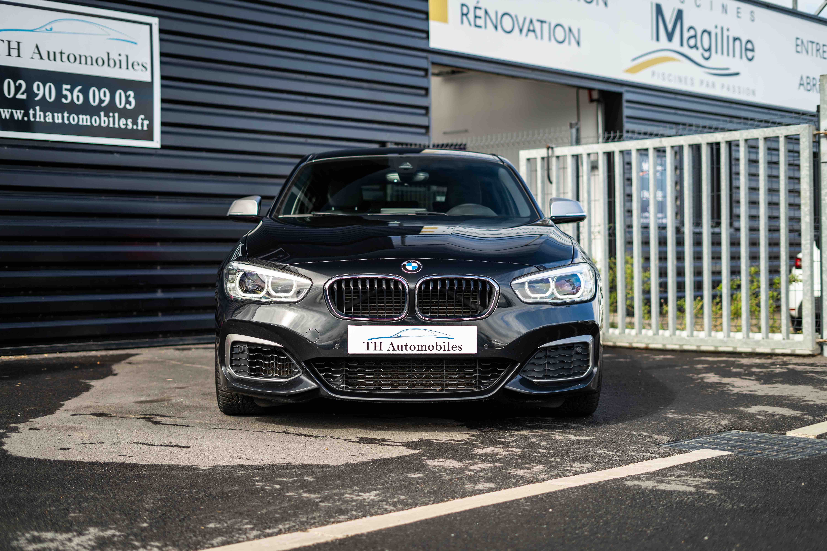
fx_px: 1149
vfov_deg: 27.0
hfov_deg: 39.6
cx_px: 414
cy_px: 276
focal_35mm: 50
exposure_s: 1/400
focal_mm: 50
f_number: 2.2
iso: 100
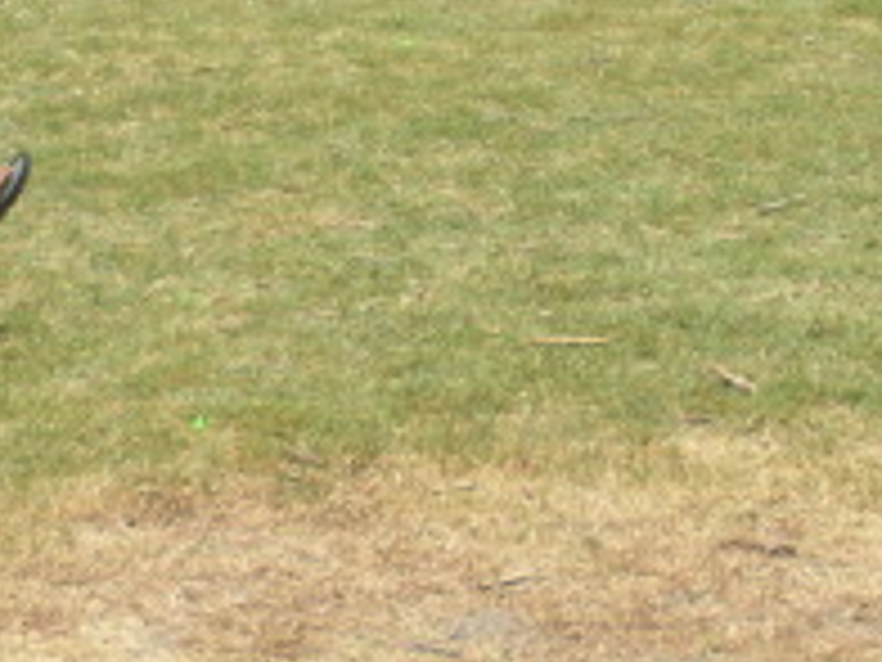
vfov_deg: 10.0
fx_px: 3745
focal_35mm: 147
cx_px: 680
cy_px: -32
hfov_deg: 13.4
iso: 88
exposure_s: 1/634
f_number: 3.5
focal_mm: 6.3
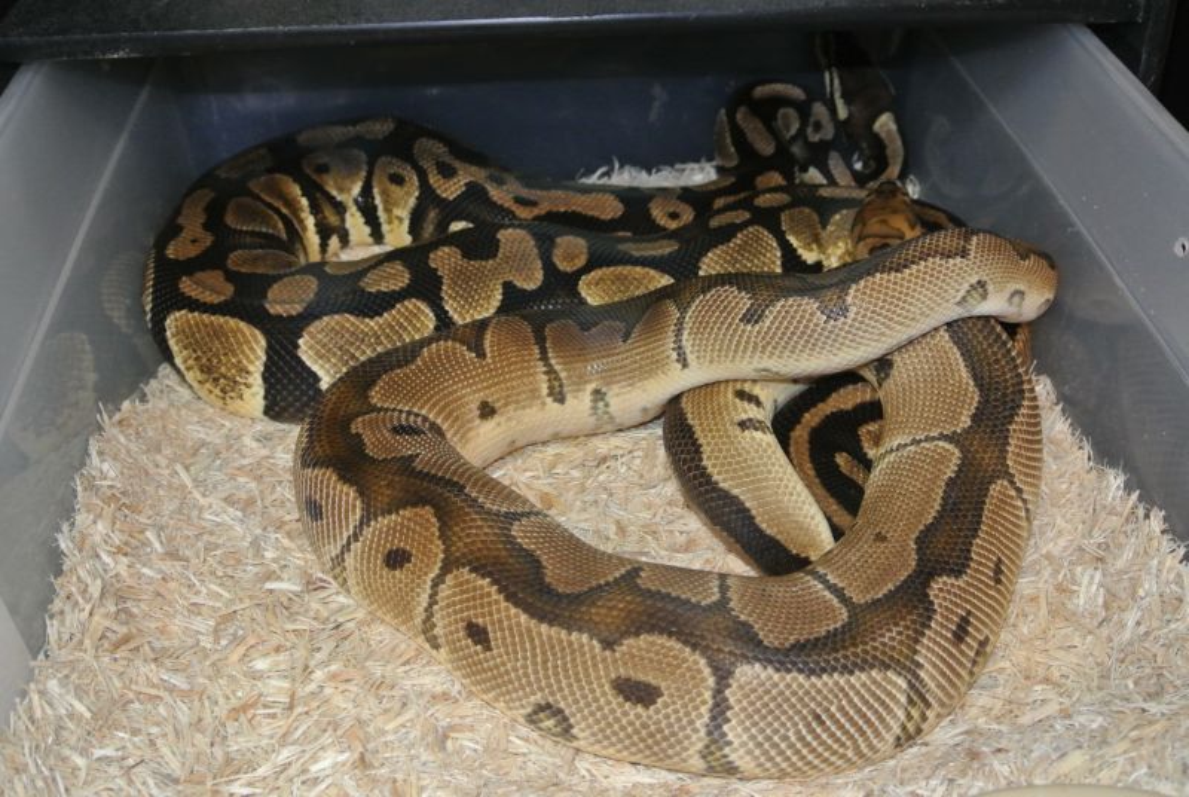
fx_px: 1488
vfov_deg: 30.0
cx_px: 594
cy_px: 398
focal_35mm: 45
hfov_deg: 43.5
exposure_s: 1/60
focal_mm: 16.9
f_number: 4.5
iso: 800
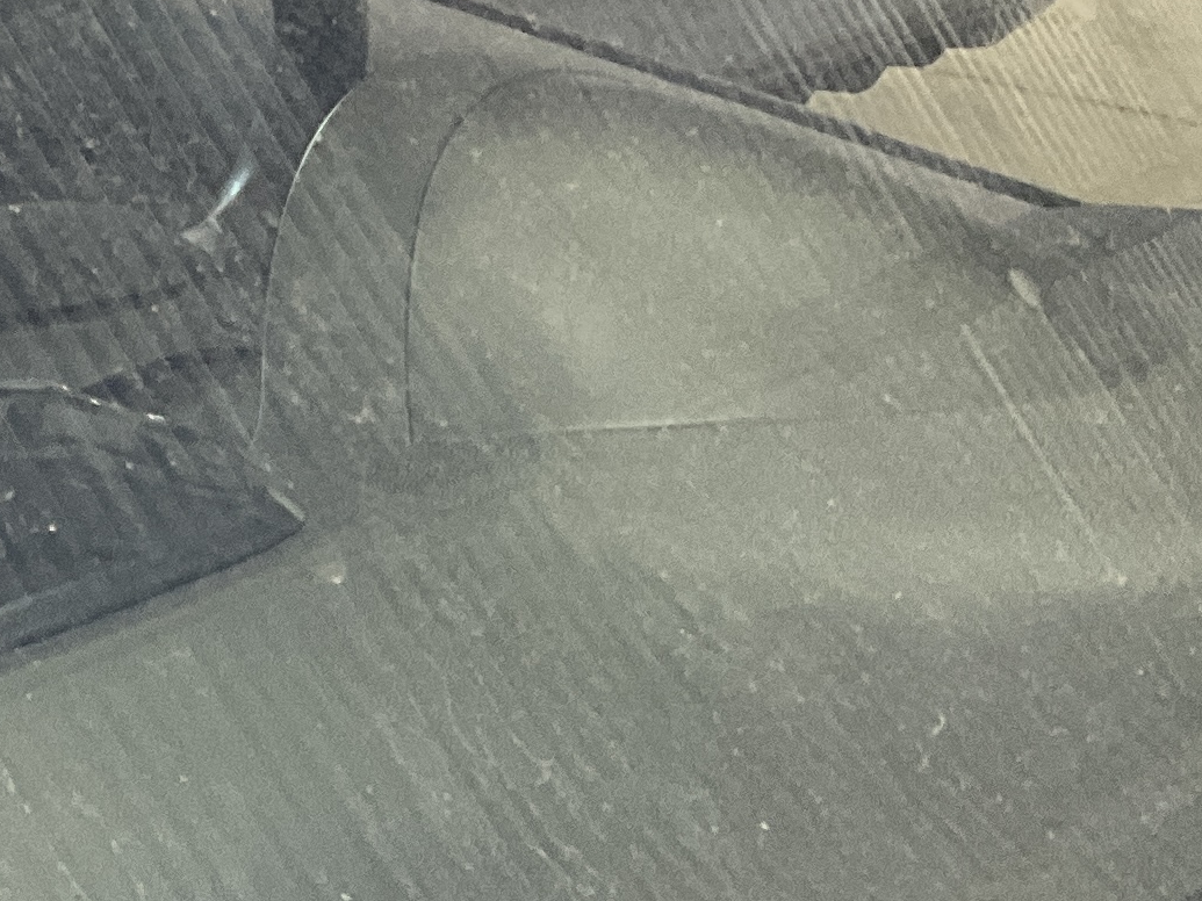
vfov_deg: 13.1
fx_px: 3923
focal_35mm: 113
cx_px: -574
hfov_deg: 16.0
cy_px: 675
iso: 64
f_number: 1.8
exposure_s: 1/71
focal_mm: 3
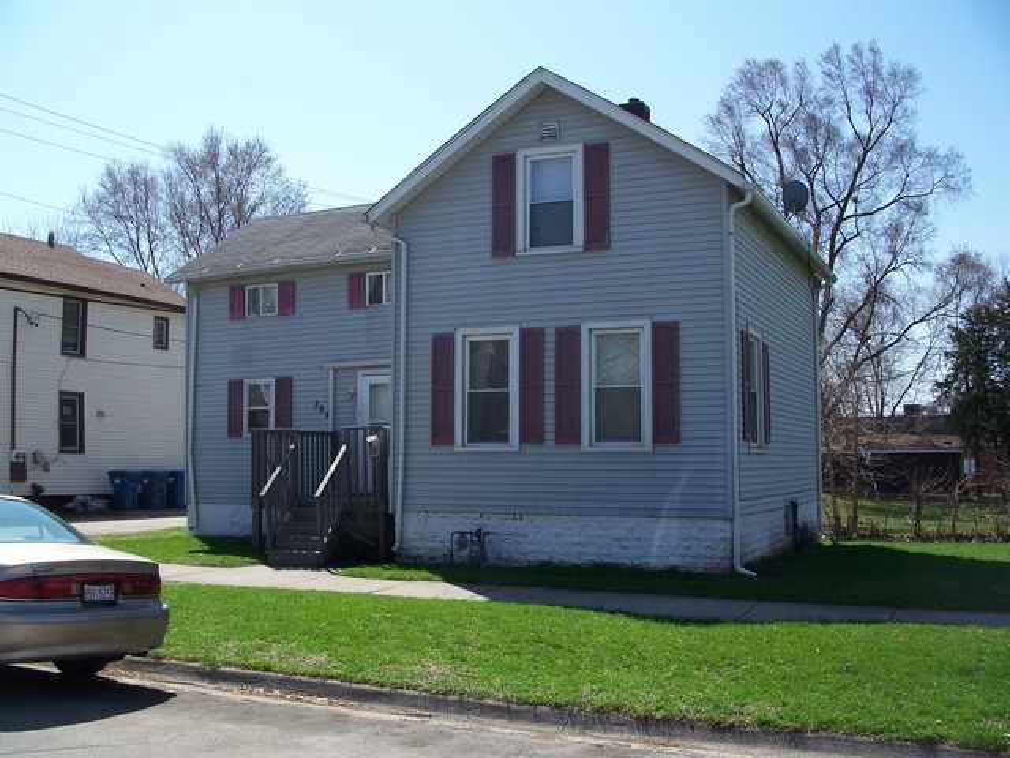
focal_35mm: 37
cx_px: 505
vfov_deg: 38.7
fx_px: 1080
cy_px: 379
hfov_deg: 50.1
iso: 64
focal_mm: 7.8
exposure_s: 1/400
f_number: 4
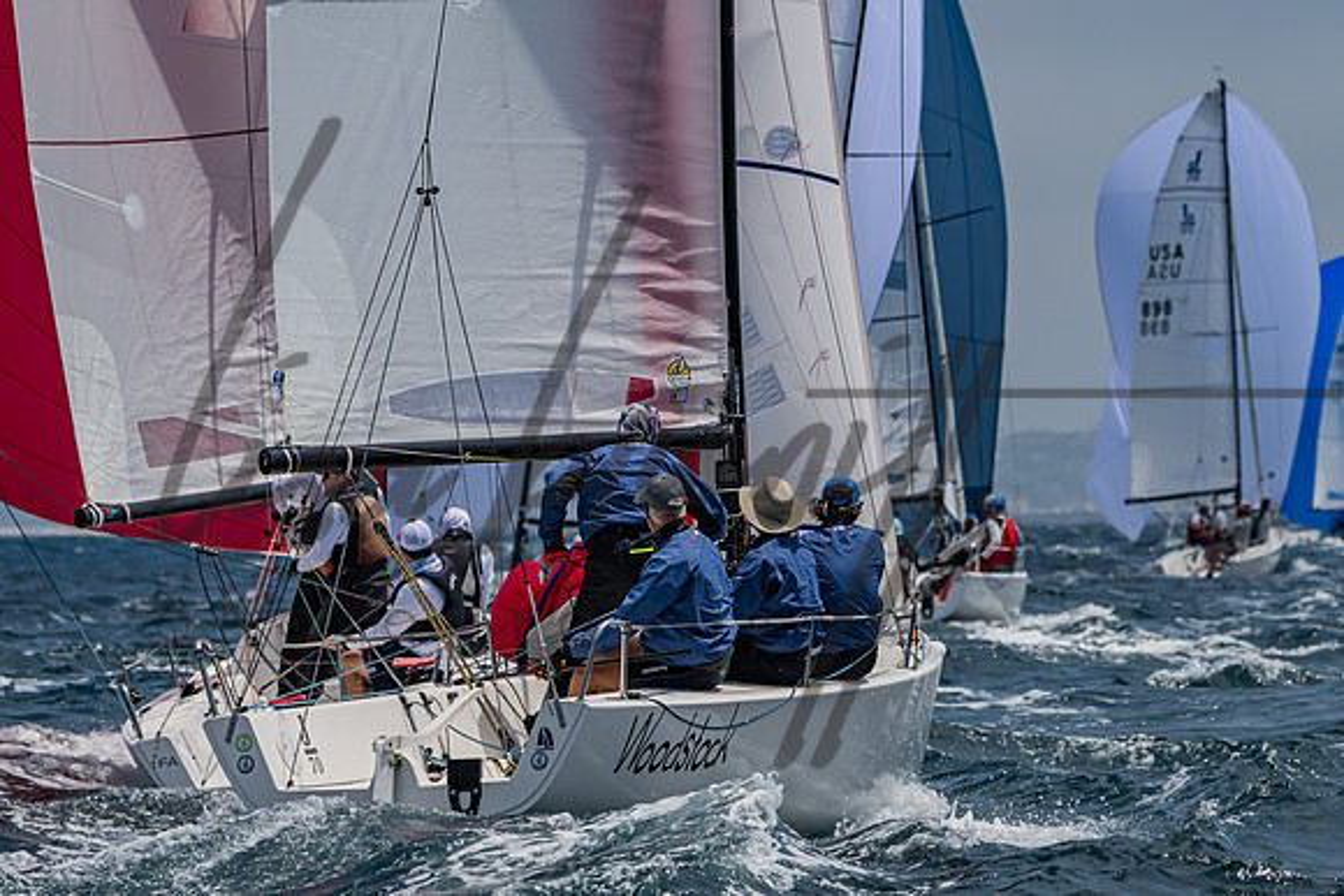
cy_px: 326
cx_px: 847
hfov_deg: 6.3
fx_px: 12116
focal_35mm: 324
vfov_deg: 4.2
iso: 400
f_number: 6.3
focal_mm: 210
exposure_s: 1/4000
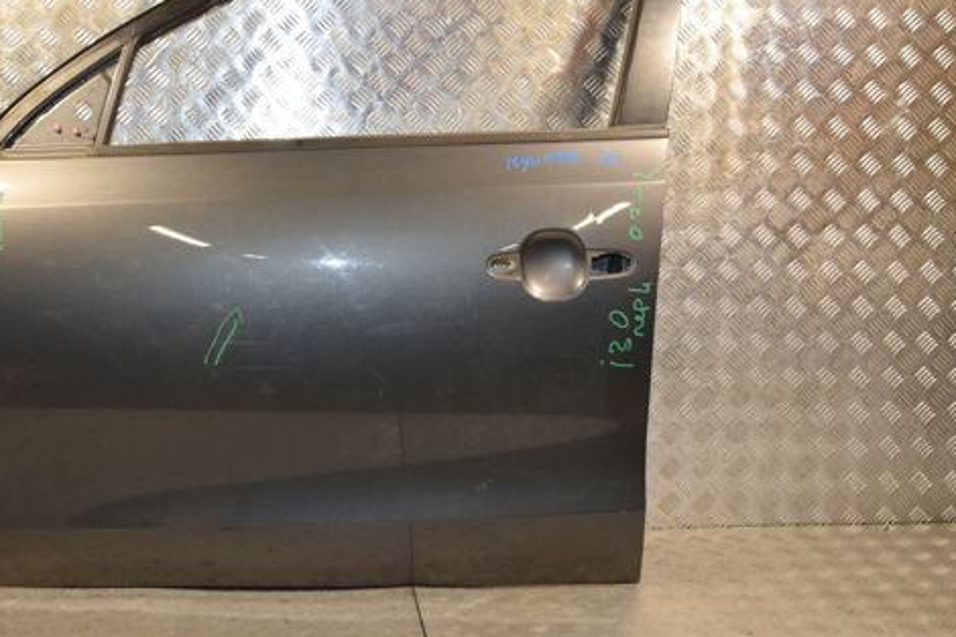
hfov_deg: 40.2
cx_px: 382
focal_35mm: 49
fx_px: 1301
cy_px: 216
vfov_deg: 27.3
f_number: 5.6
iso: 800
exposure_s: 1/200
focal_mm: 24
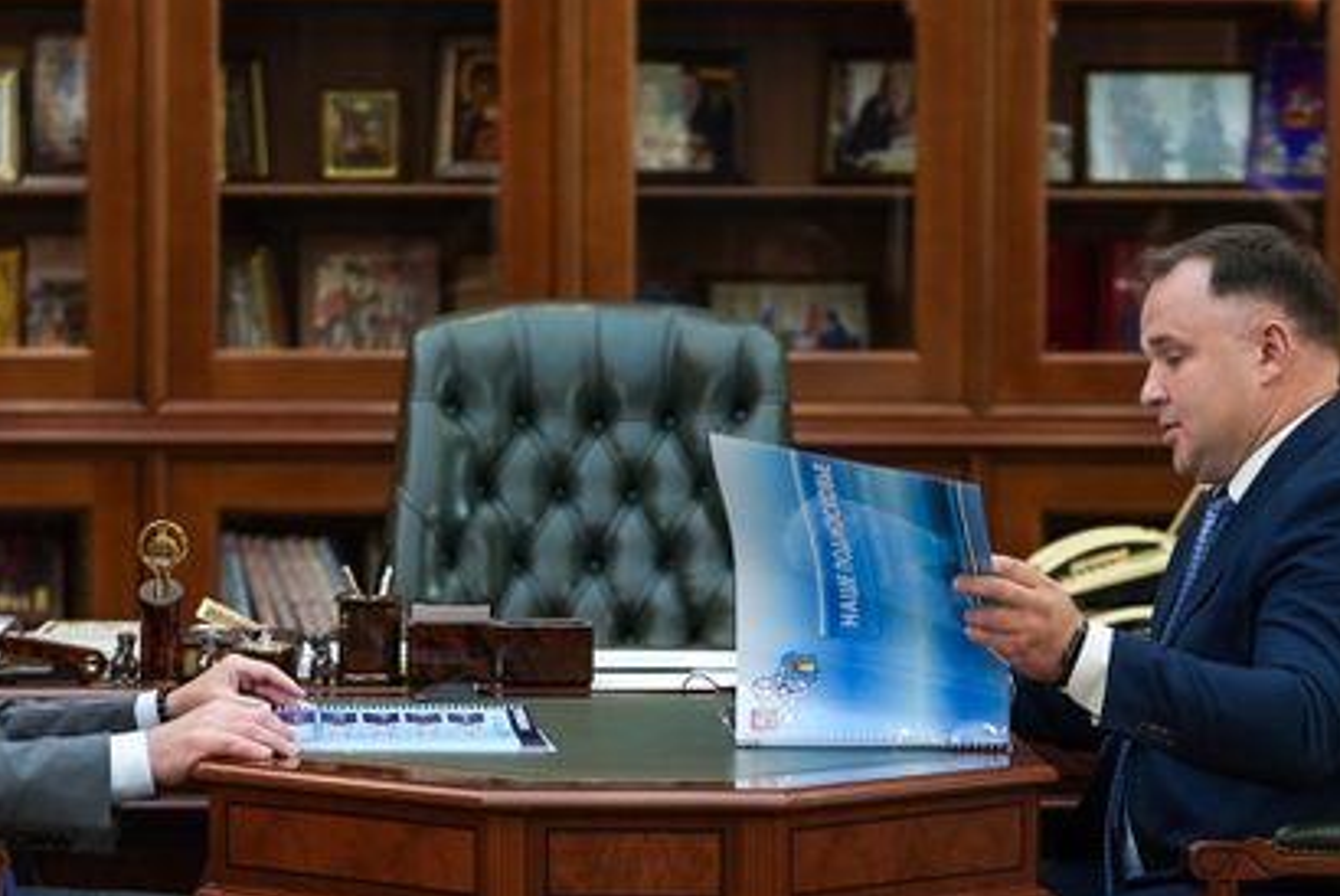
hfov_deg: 14.5
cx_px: 632
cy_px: 700
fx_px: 5252
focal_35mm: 141
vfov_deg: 9.7
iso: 1000
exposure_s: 1/160
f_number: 2.8
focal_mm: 83
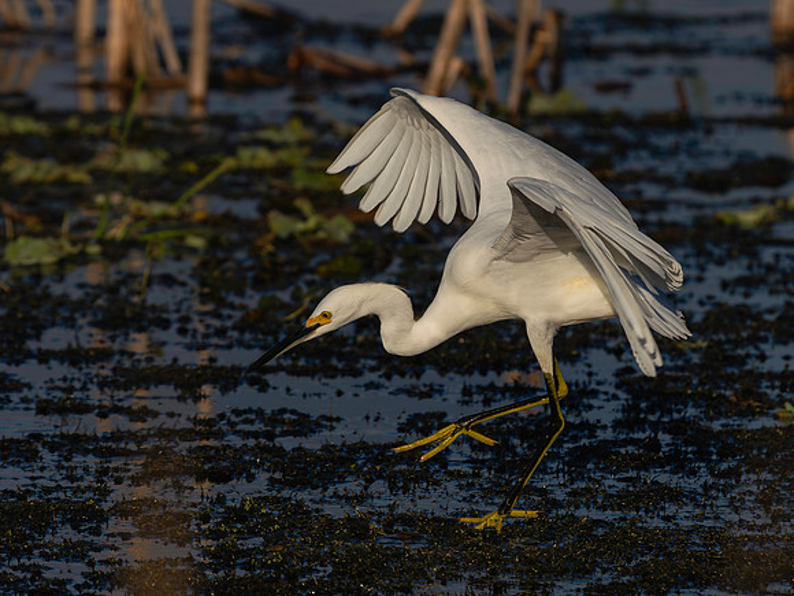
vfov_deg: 1.4
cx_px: 458
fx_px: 24647
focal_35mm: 1075
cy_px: 328
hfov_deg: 1.8
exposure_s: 1/2000
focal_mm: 350
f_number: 6.3
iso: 200
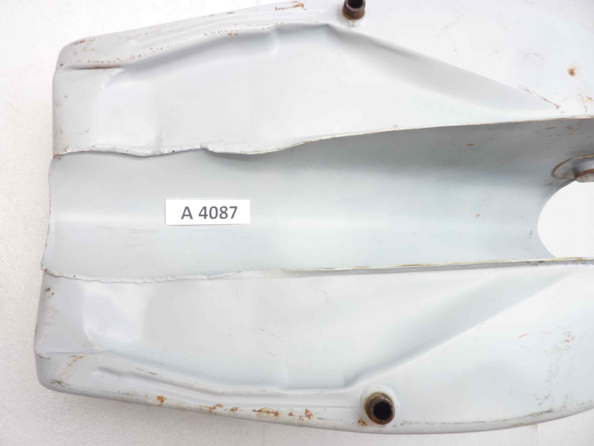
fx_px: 429
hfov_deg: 69.4
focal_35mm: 25
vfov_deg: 54.9
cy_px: 223
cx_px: 297
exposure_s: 1/10
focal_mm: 4.1
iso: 80
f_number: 3.3
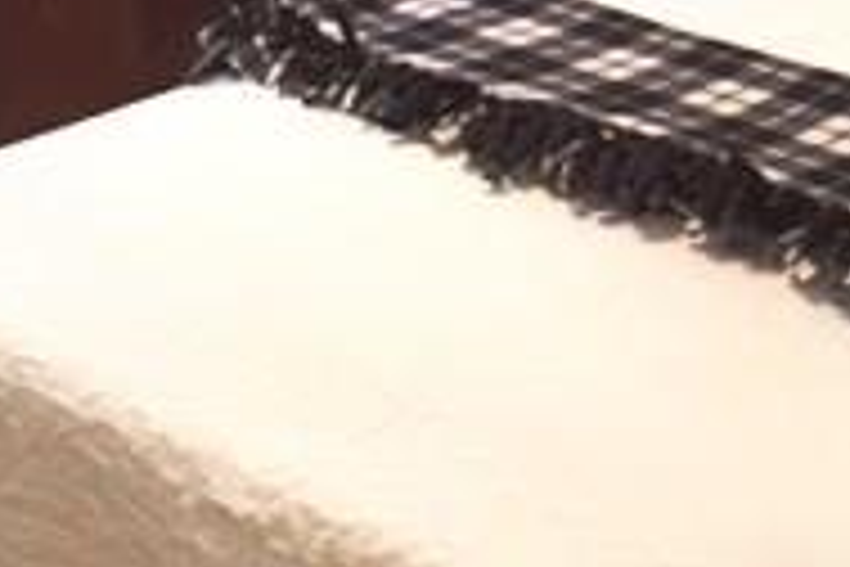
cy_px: -148
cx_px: 598
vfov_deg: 13.0
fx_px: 2408
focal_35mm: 102
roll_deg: +3.2
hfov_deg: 19.9
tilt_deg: -15.3
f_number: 2.2
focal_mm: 4.15
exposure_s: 1/30
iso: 100
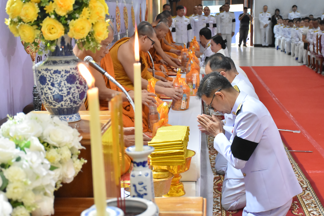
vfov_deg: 23.4
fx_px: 522
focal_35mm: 58
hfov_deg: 34.5
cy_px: 110
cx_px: 160
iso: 4500
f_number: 4.2
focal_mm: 38
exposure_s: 1/250
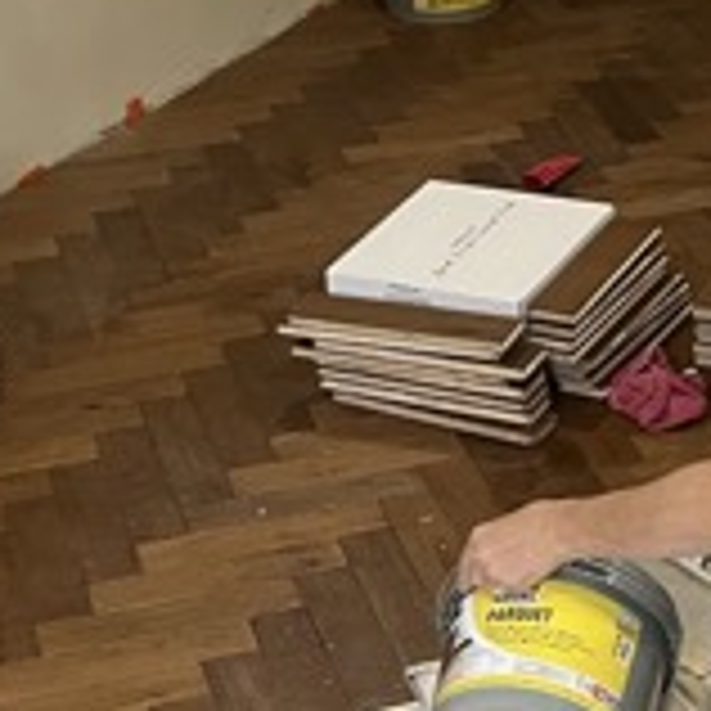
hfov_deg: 16.8
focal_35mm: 102
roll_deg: +1.8
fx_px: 2370
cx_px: 657
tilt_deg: -35.4
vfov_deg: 16.7
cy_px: 686
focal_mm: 5.1
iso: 200
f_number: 1.6
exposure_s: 1/60
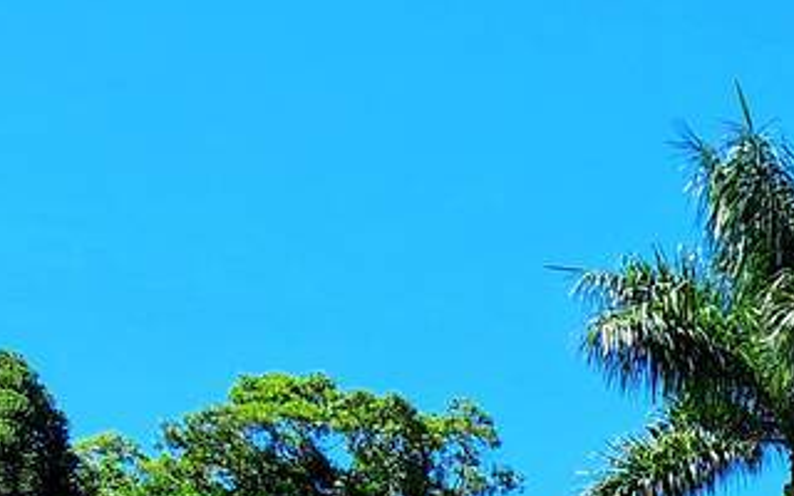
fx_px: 1342
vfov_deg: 17.3
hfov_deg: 26.5
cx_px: 1099
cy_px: 878
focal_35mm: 62
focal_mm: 2.2
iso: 50
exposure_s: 1/1111
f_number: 2.2
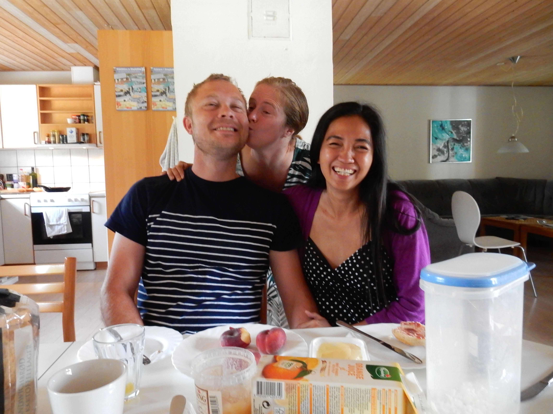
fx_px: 399
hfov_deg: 69.4
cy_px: 207
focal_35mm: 25
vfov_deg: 54.9
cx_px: 276
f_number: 3.7
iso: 800
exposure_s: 1/30
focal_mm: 4.5
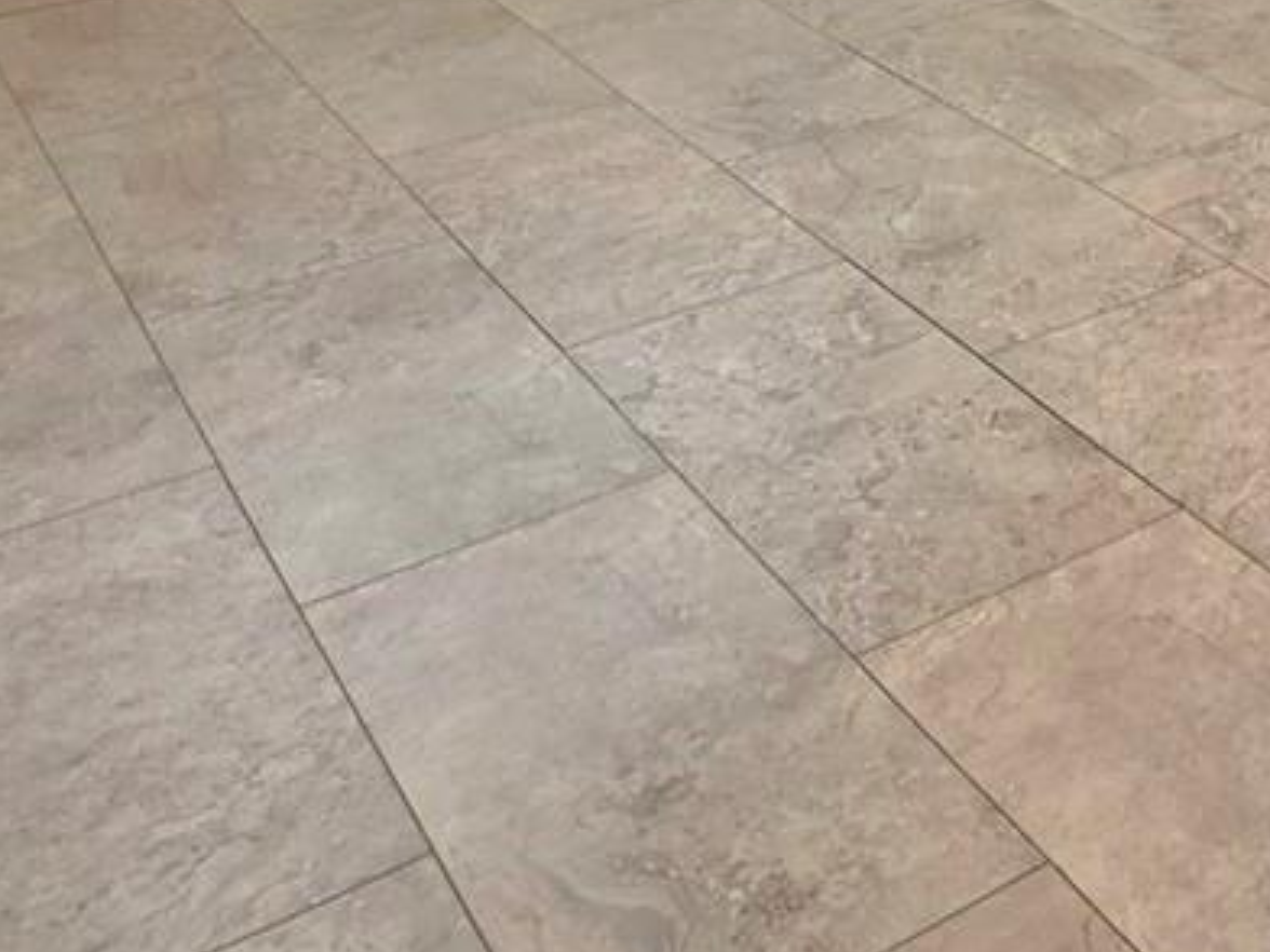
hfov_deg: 33.1
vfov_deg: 22.0
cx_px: 1280
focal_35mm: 53
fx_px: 1944
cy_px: -541
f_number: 1.9
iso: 125
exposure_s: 1/120
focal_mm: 2.2
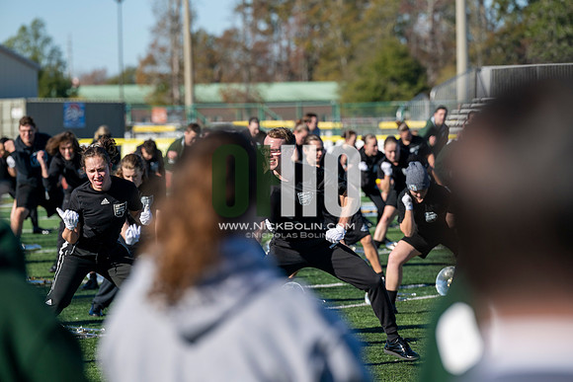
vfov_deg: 6.9
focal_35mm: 200
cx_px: 286
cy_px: 191
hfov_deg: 10.3
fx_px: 3184
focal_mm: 200
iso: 200
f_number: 5
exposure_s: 1/2000
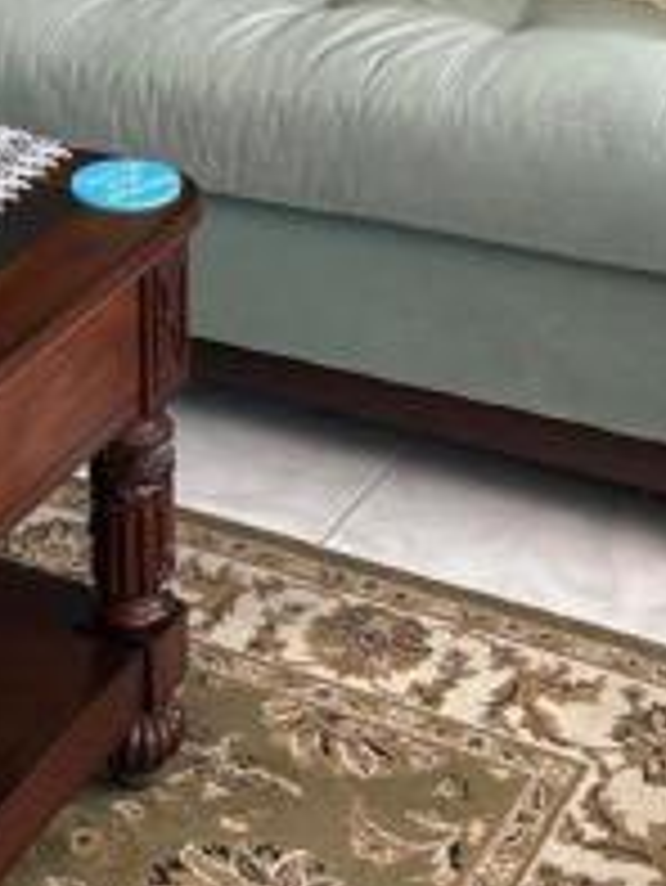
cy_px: -486
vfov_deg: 18.1
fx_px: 2434
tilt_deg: -7.1
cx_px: 99
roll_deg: +0.4
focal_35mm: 95
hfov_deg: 15.4
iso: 125
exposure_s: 1/67
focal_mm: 5.96
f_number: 1.6
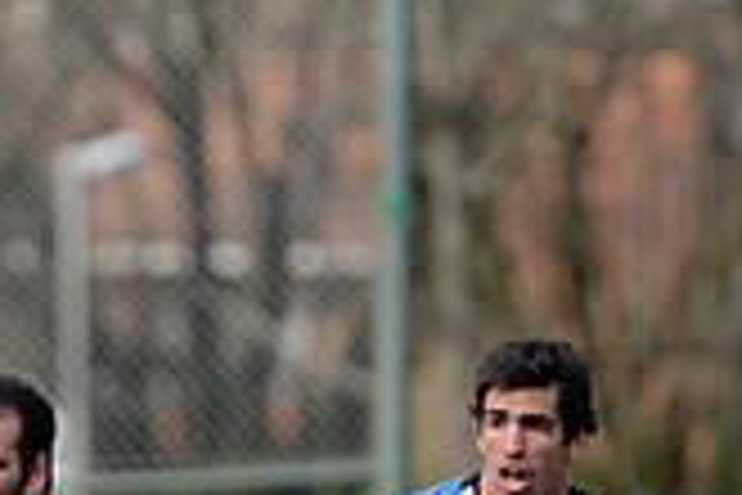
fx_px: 19558
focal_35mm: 949
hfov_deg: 2.2
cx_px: -355
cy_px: 848
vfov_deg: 1.4
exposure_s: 1/1600
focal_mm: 270
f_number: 4
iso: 800
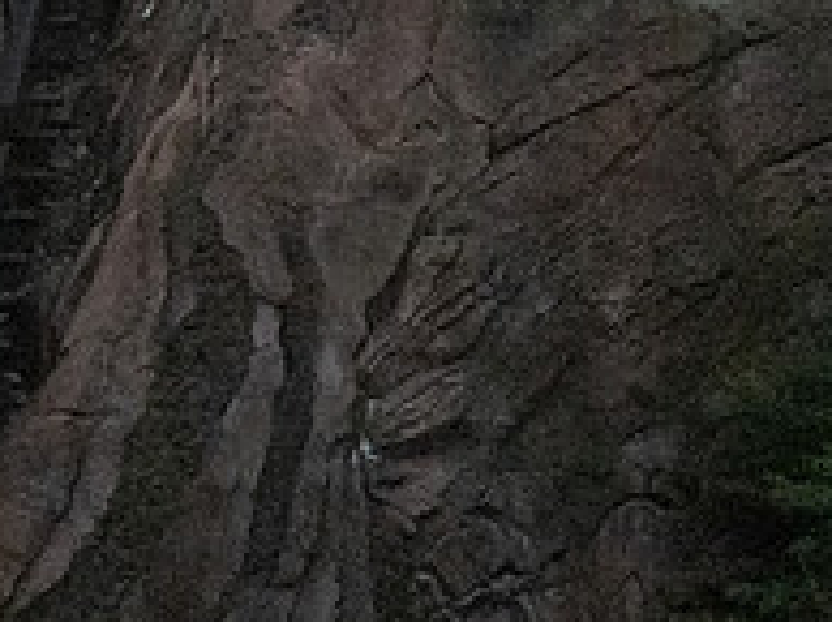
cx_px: -65
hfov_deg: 9.5
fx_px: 4969
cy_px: 56
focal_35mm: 207
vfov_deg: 7.1
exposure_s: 1/500
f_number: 4.4
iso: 1600
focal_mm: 11.7
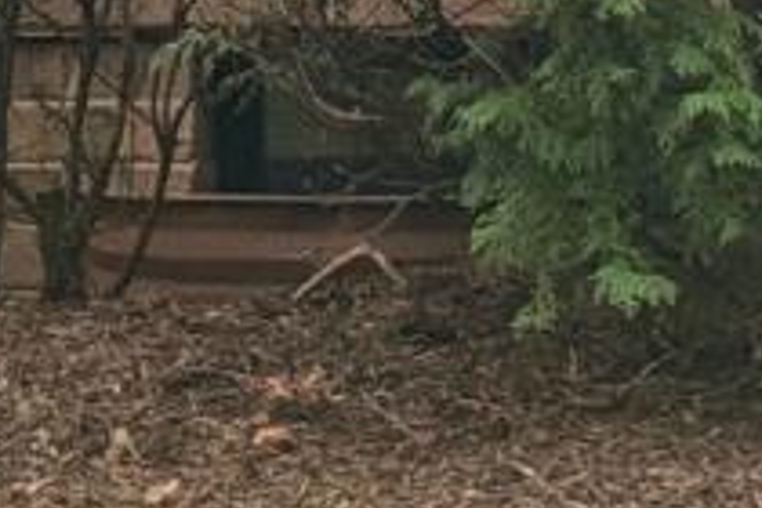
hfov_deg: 5.6
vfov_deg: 3.7
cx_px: 1509
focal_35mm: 357
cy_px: -1021
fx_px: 7556
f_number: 1.78
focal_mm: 6.76
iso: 80
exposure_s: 1/390
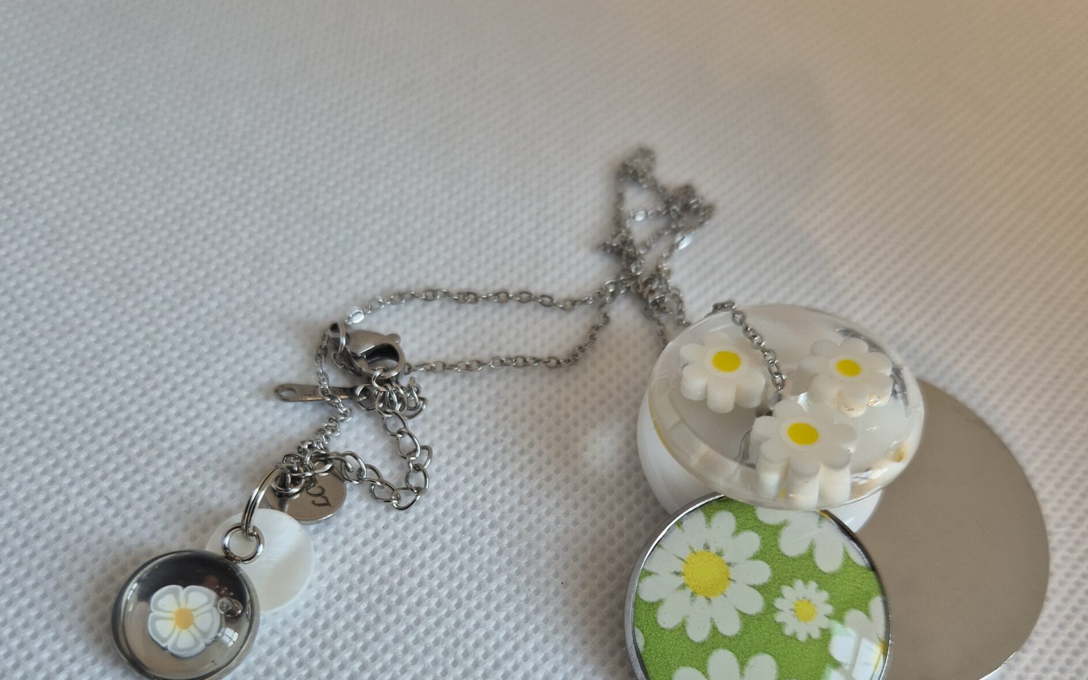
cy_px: 530
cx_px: 539
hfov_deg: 58.1
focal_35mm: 33
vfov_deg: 37.2
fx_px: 979
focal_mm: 5.4
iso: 100
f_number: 1.8
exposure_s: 1/100
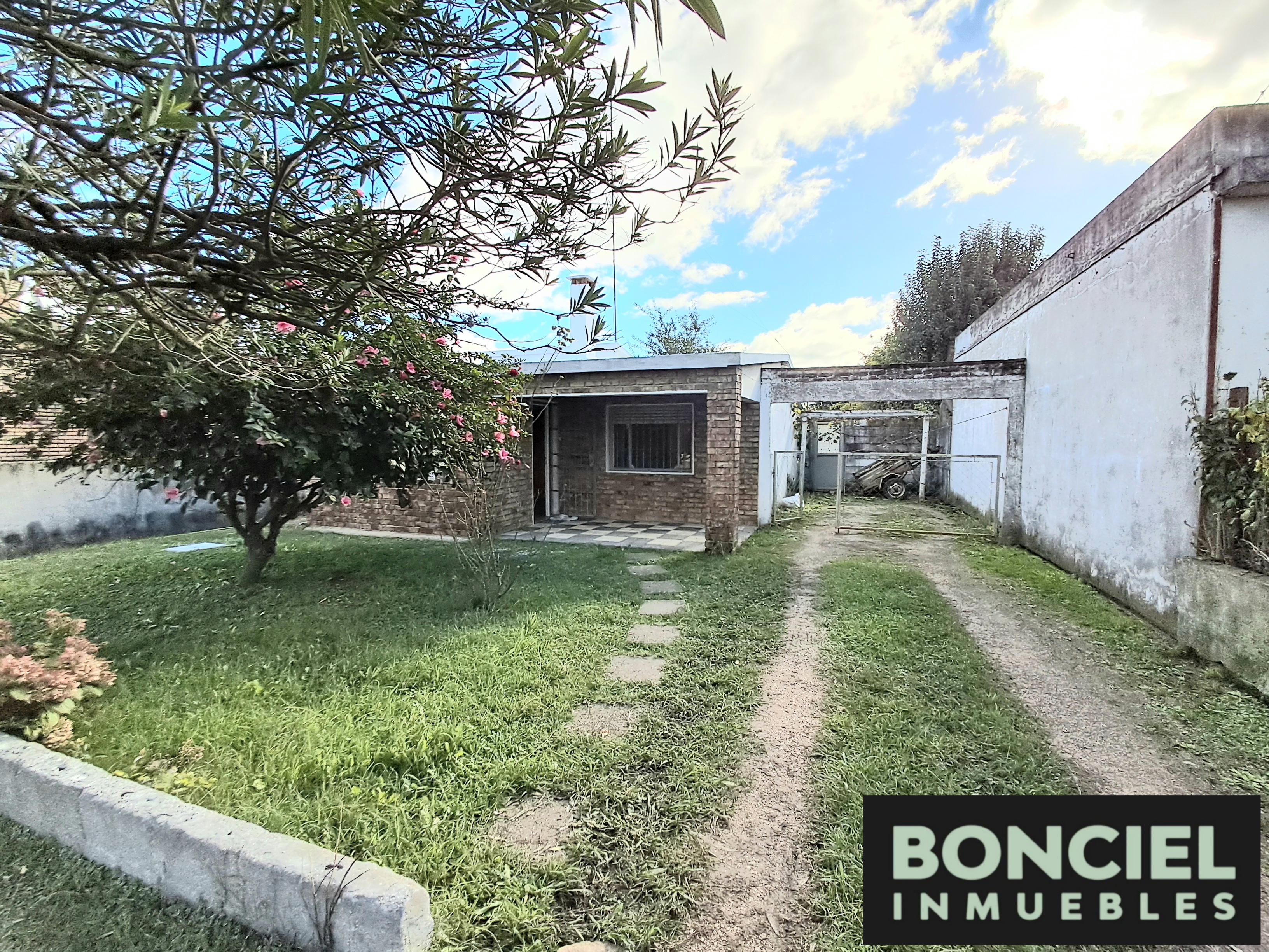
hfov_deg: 94.5
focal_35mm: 16
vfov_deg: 78.1
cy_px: 476
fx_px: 587
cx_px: 634
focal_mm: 1.64
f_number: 2.2
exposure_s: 1/1000
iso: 40
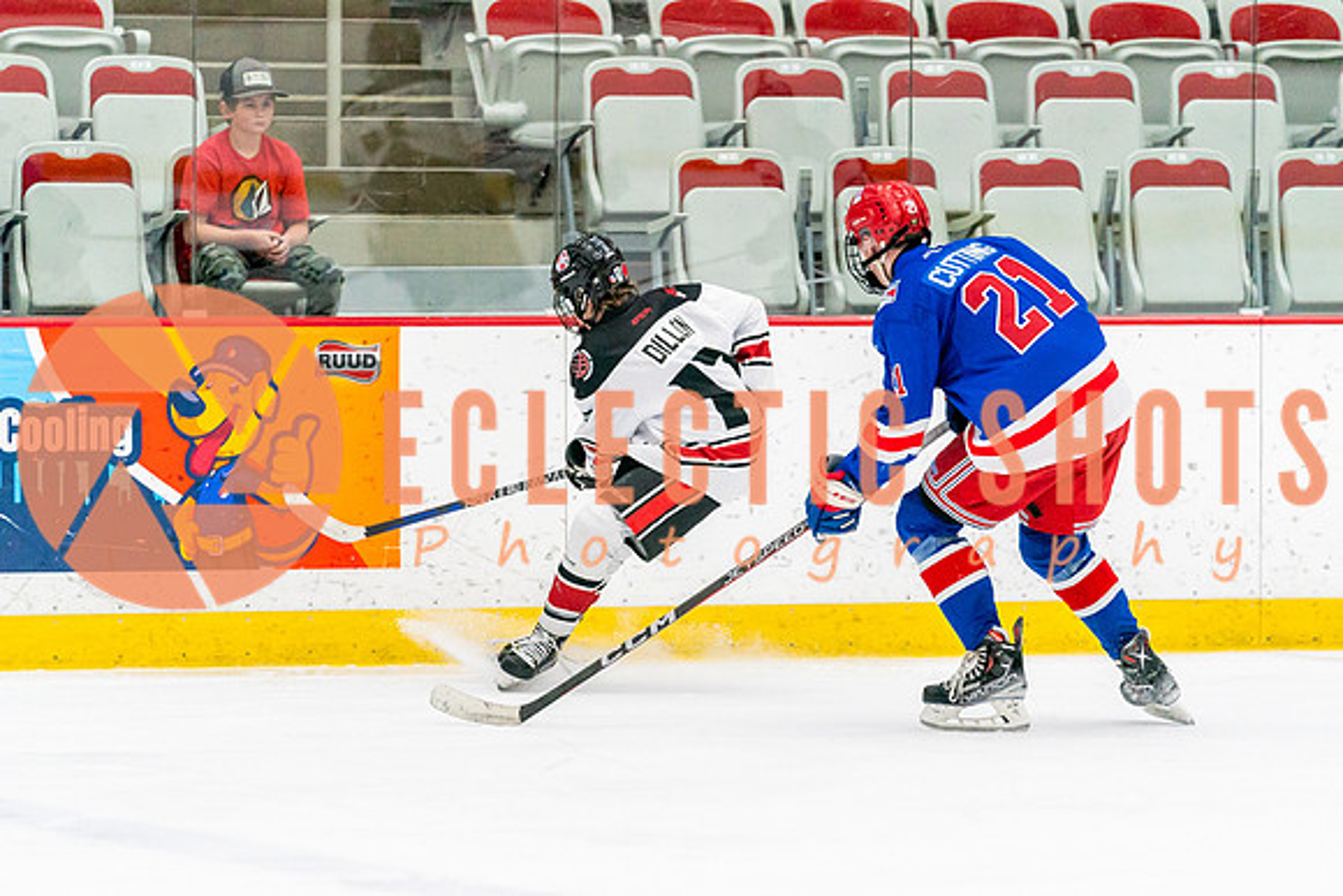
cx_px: 638
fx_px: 10313
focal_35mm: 276
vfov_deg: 5.0
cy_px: 542
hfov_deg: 7.5
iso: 3200
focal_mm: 200
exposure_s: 1/1250
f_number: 2.8
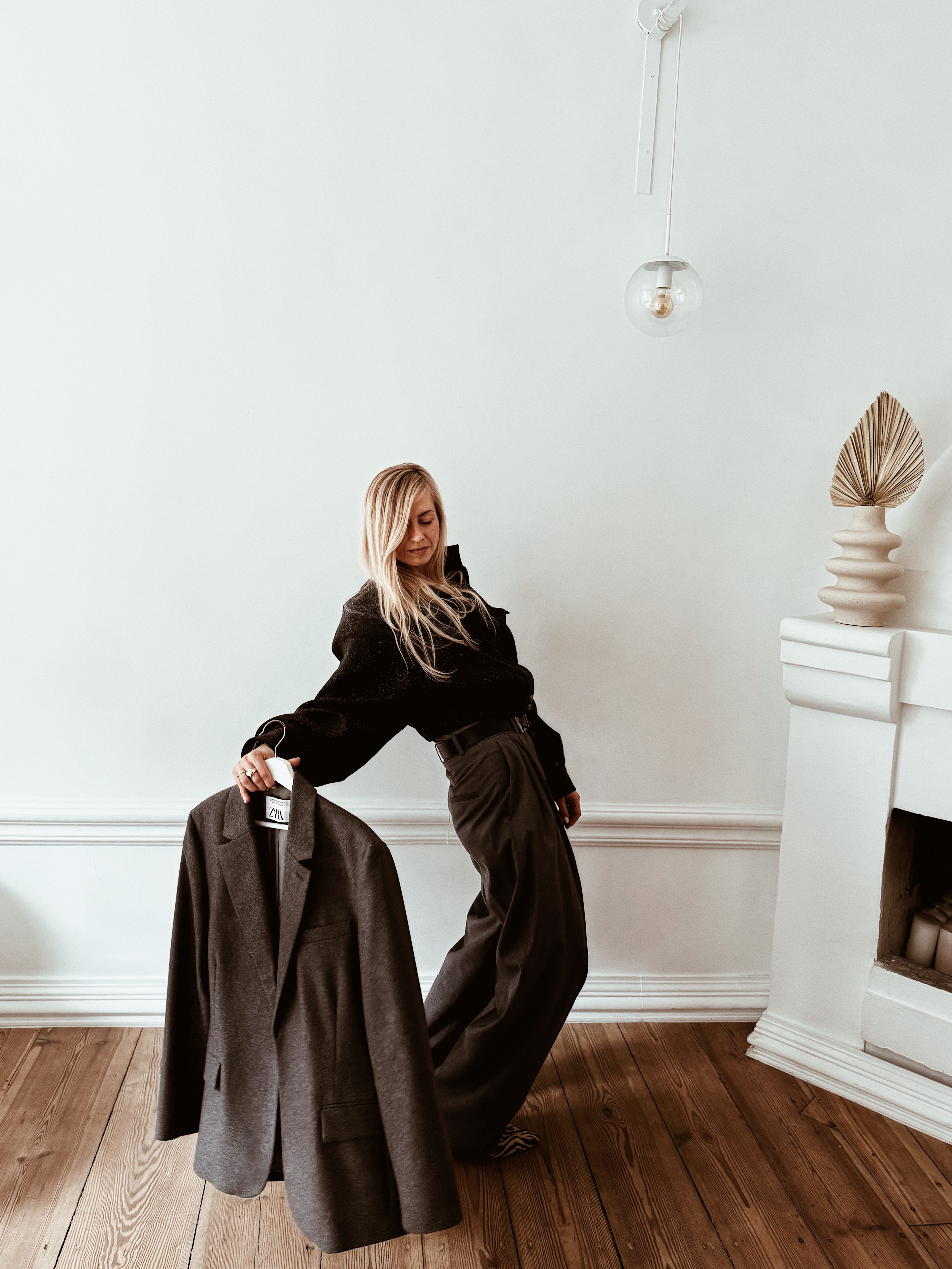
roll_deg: +0.0
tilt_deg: -8.8
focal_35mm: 24
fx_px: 880
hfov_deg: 56.8
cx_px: 476
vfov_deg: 71.6
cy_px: 634
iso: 160
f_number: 1.78
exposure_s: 1/121
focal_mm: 6.76
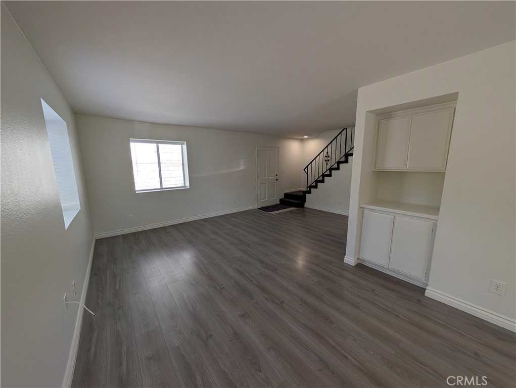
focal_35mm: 12
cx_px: 258
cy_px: 194
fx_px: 179
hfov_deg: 110.5
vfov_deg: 94.6
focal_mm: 2.02
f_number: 1.7
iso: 52
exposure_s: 1/231
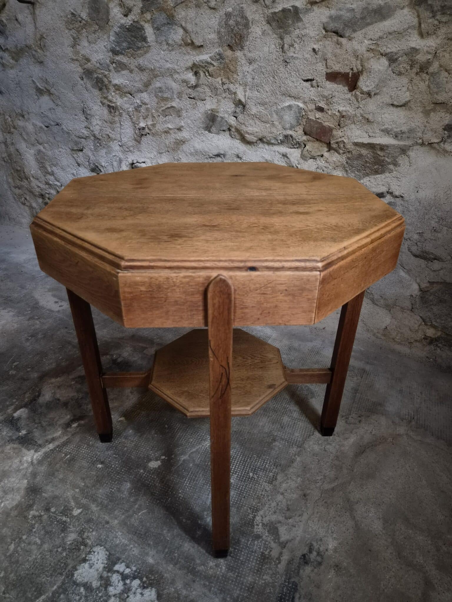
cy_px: 301
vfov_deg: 73.9
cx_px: 226
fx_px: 400
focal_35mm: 23
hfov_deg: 58.9
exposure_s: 1/100
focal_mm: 5.4
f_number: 1.8
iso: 1000
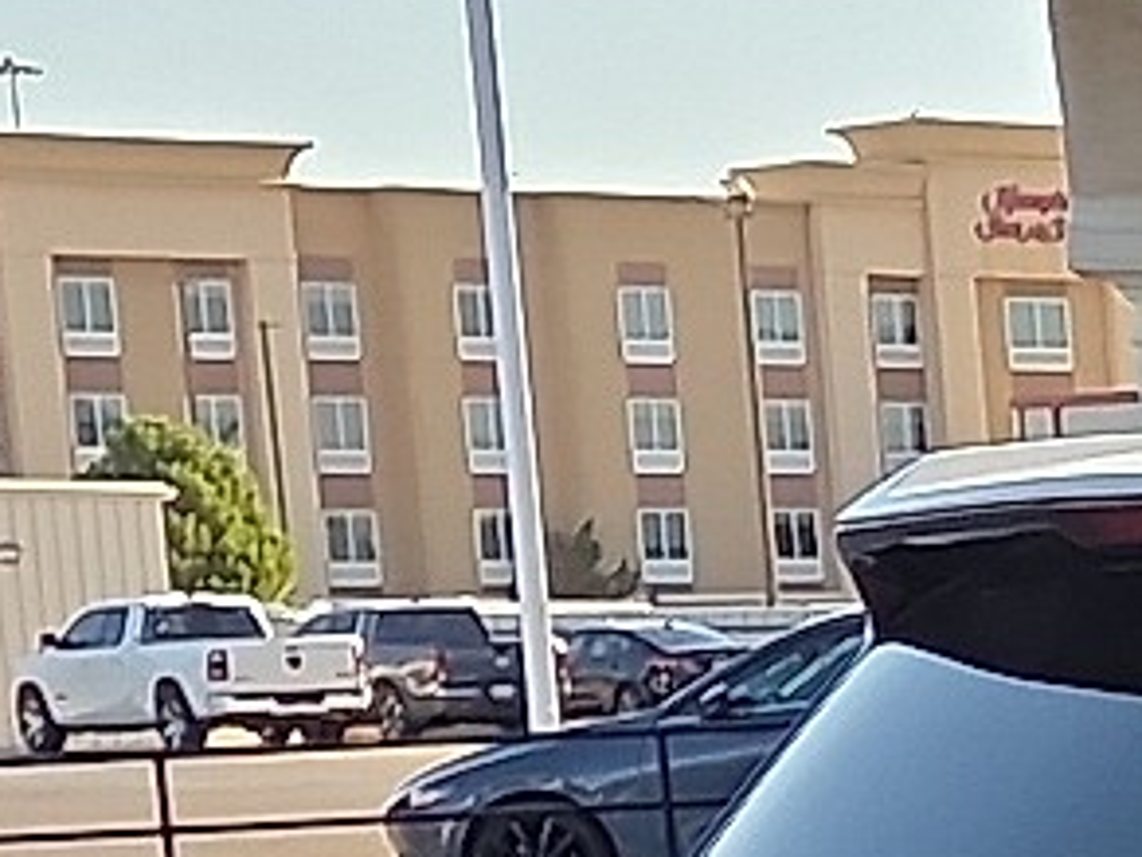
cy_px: 1667
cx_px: 3043
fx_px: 6334
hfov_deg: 9.0
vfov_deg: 7.5
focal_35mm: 192
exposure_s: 1/714
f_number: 1.8
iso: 25
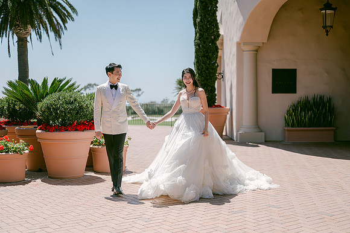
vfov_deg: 26.7
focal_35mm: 50
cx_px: 175
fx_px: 490
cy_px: 116
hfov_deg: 39.3
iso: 100
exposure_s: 1/6400
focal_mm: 50
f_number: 1.8
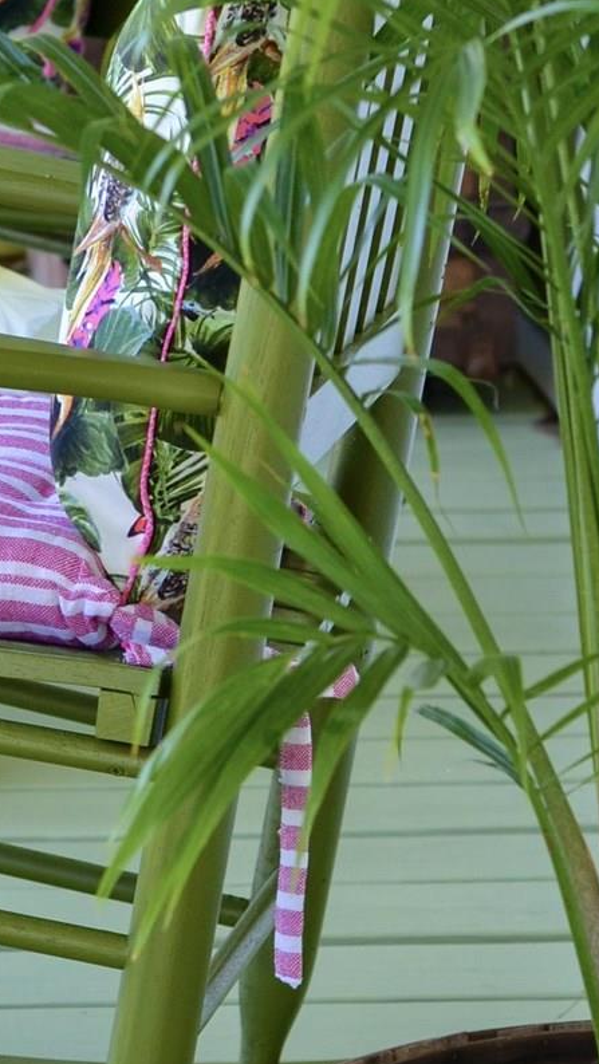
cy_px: -32
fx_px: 6434
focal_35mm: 228
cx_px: -117
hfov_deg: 5.3
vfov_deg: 9.4
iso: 200
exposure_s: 1/125
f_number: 4.5
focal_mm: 50
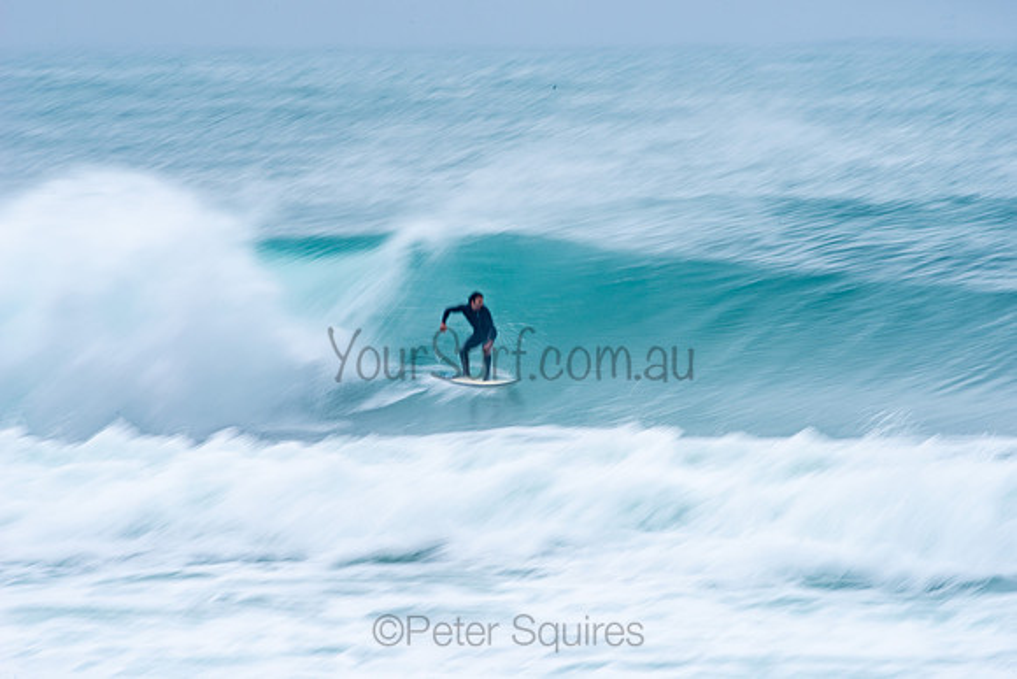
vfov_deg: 2.8
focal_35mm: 500
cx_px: 508
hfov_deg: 4.1
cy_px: 340
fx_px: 14128
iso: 80
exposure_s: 1/20
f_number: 20
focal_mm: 500
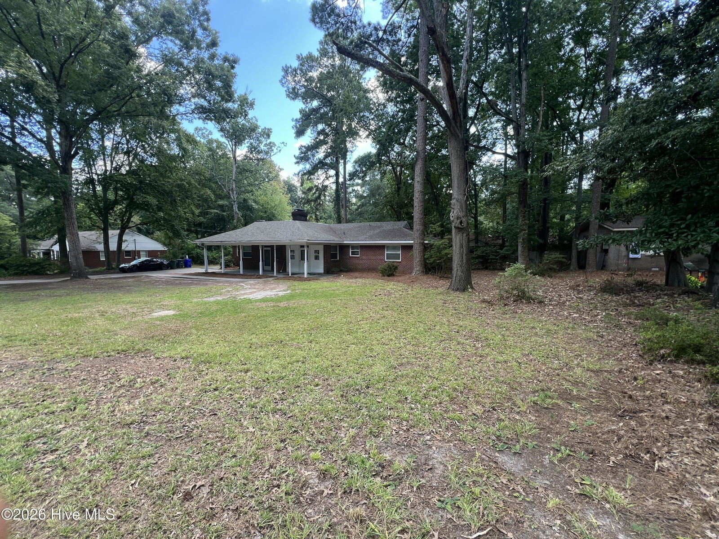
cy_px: 270
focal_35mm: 13
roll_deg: -0.3
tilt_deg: -4.7
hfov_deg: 106.2
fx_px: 270
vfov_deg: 89.9
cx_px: 360
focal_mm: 1.57
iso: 32
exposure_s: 1/115
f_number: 1.8
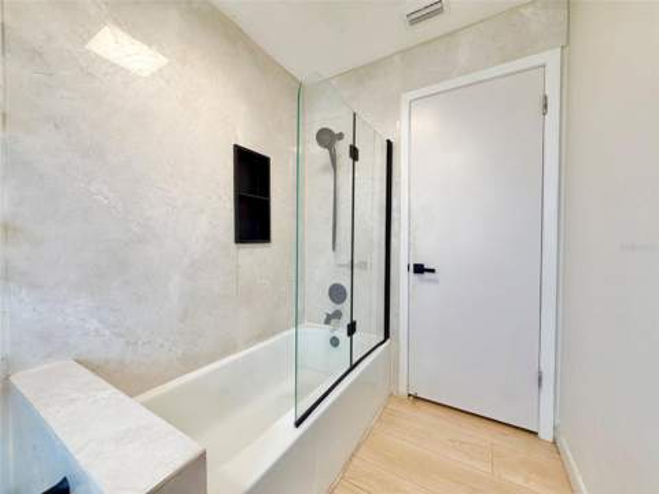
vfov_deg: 85.7
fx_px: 267
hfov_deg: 102.1
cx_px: 330
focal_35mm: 14
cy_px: 247
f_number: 2.2
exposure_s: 1/120
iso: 200
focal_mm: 2.22
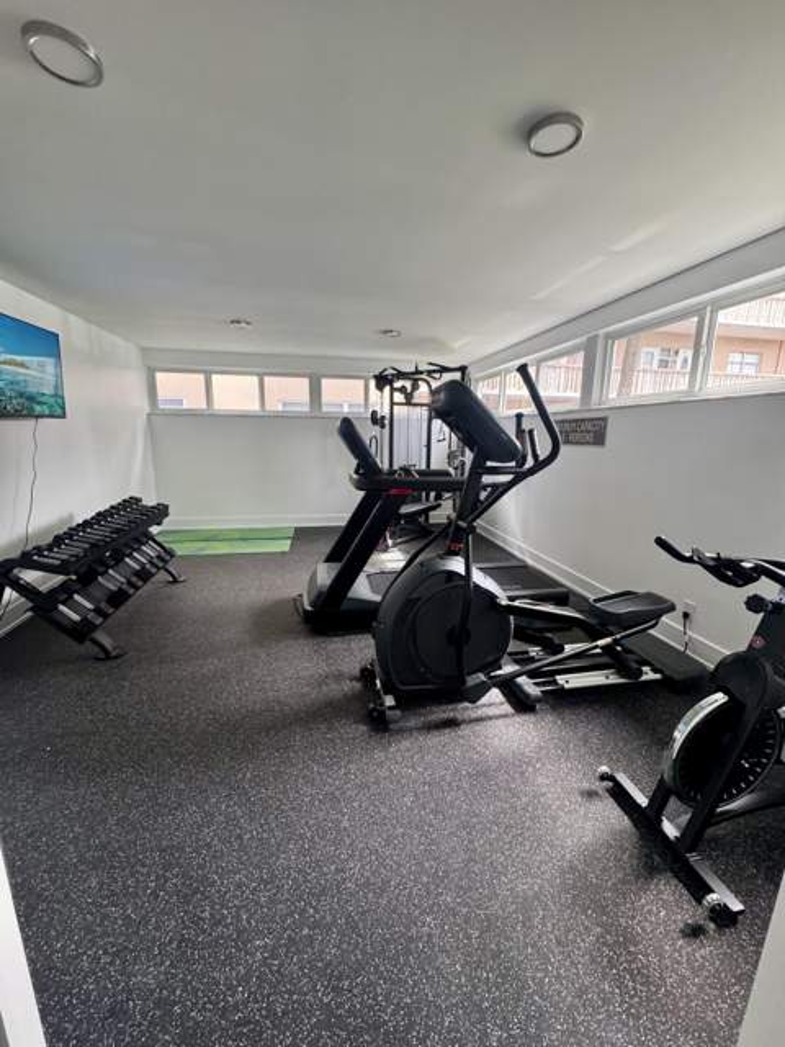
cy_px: 524
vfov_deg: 102.1
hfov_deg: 85.7
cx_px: 392
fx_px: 423
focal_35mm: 14
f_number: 2.2
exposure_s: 1/77
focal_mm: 2.22
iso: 320
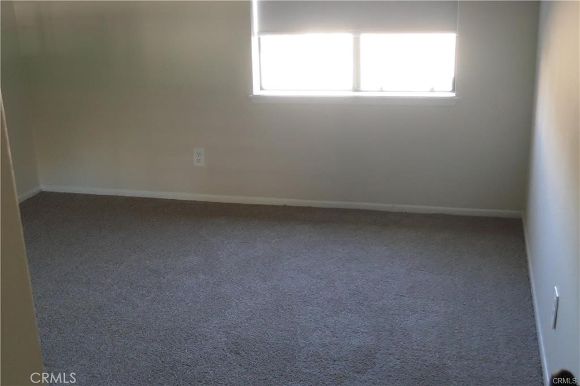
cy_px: 193
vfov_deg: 32.6
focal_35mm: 41
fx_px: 660
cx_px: 290
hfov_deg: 47.4
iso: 1600
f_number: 3
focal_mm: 10.2
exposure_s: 1/160
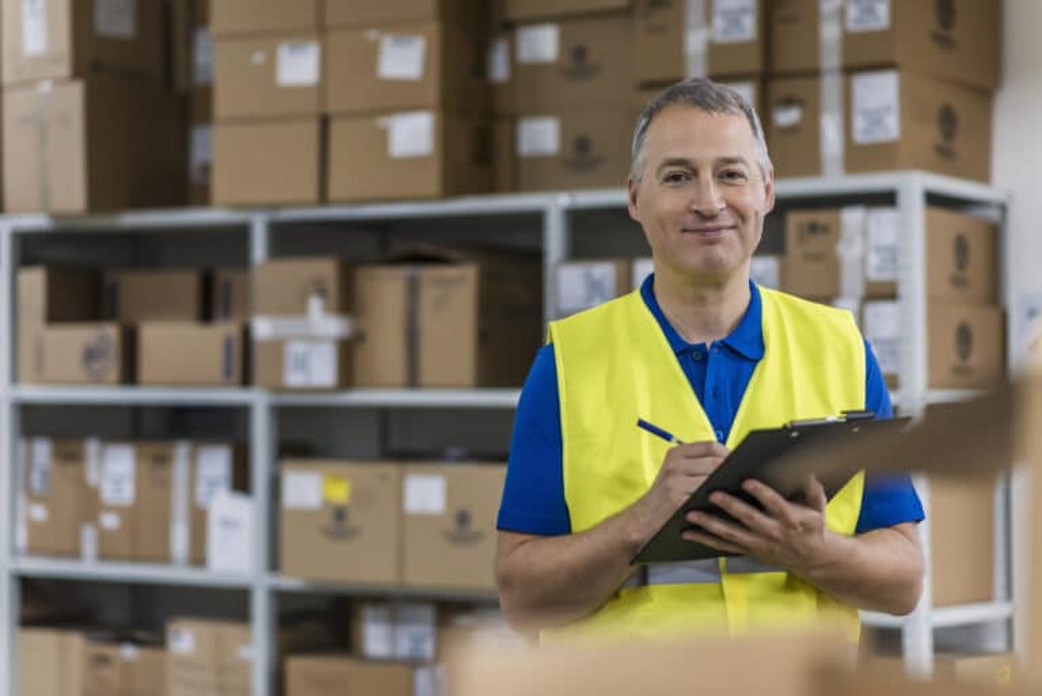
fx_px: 2462
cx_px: 521
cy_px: 348
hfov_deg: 23.9
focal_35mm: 85
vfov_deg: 16.1
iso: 800
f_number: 2.2
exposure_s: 1/100
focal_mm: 85
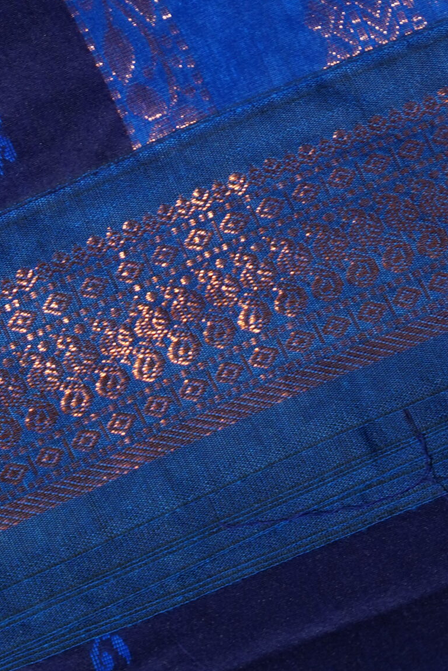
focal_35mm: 235
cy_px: -66
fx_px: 4385
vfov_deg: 8.7
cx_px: 208
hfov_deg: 5.8
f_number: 2.8
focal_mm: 70
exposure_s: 1/200
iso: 400
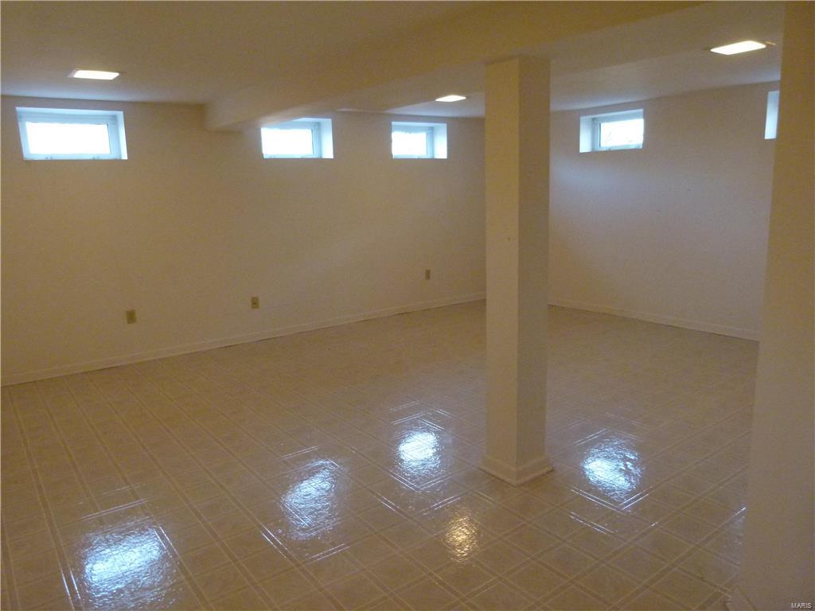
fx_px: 589
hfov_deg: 69.4
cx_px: 408
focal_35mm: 25
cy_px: 306
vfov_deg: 54.9
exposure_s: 1/40
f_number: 2.8
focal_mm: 4.5
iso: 400
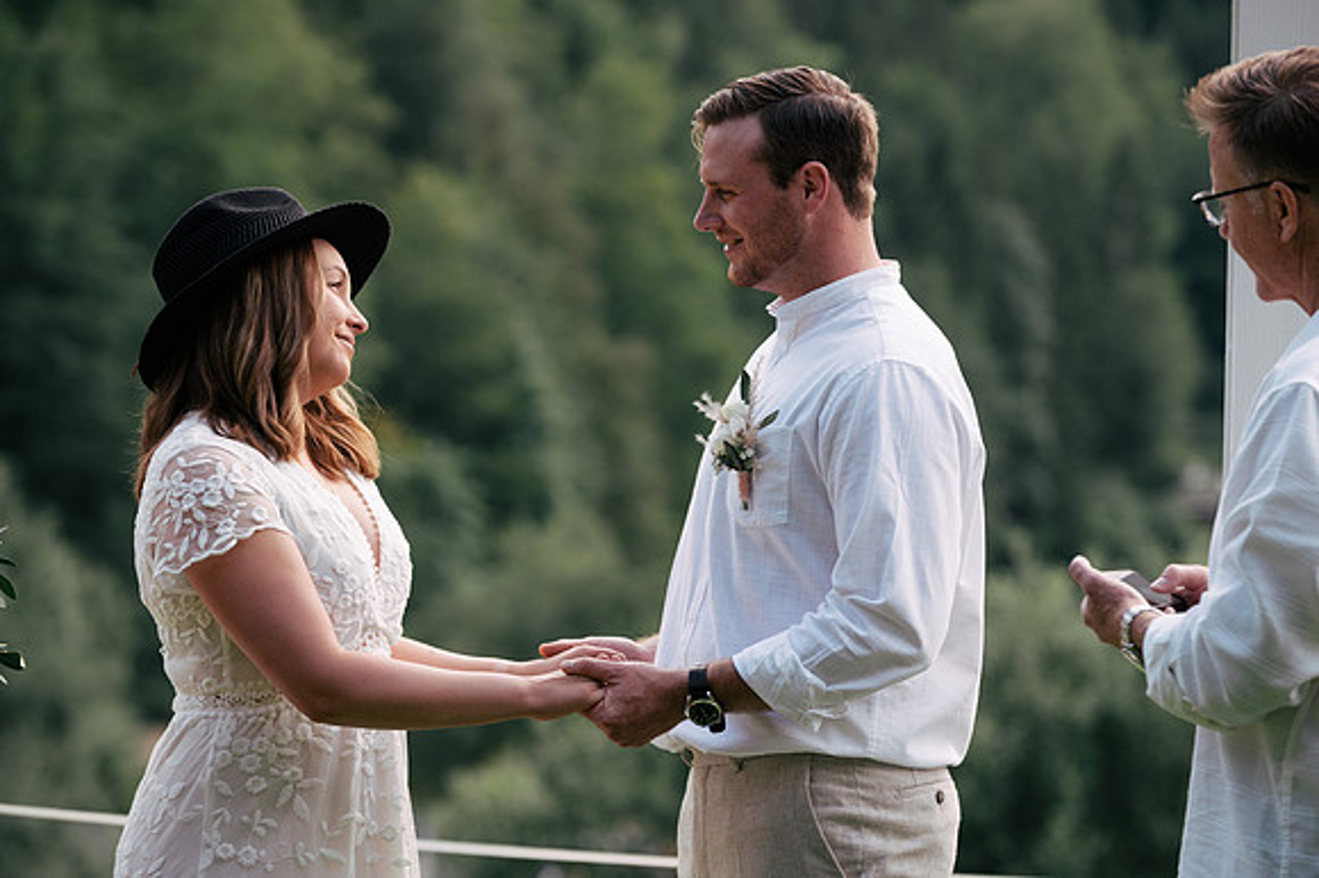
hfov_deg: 10.8
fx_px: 6957
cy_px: 439
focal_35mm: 190
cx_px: 660
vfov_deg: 7.2
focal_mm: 190
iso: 320
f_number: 6.3
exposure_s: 1/200
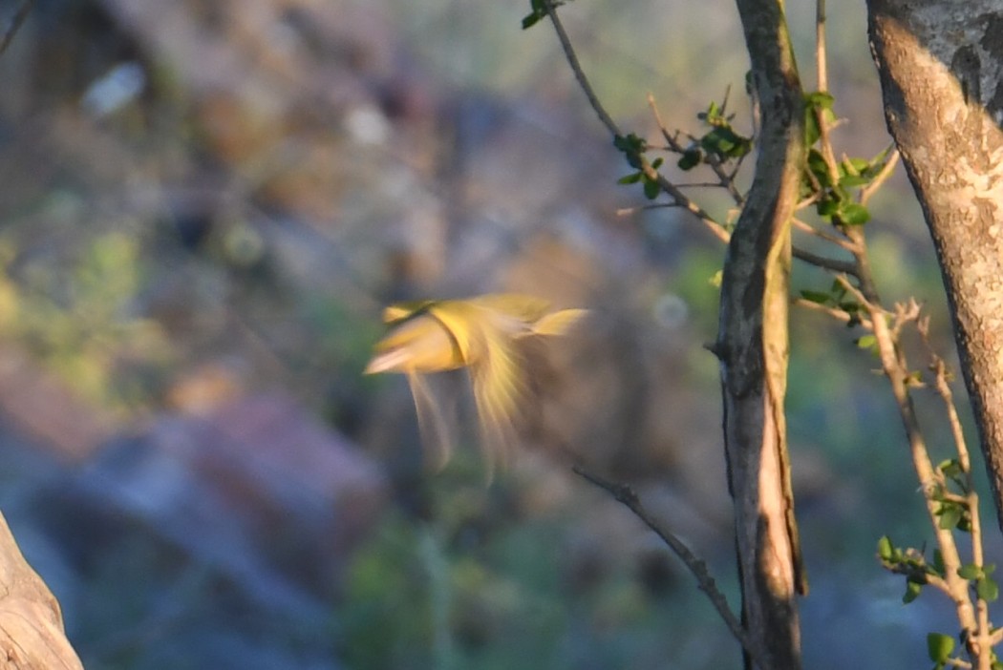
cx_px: 502
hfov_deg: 2.7
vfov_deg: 1.8
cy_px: 335
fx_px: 20913
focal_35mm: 750
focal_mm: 500
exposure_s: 1/160
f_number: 7.1
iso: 500
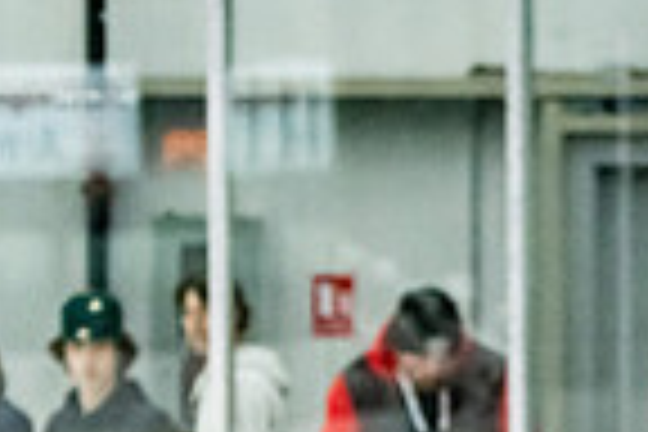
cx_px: 1414
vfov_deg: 3.3
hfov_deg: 4.9
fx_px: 7415
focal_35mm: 412
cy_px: 759
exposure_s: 1/800
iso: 3200
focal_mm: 86
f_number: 2.8
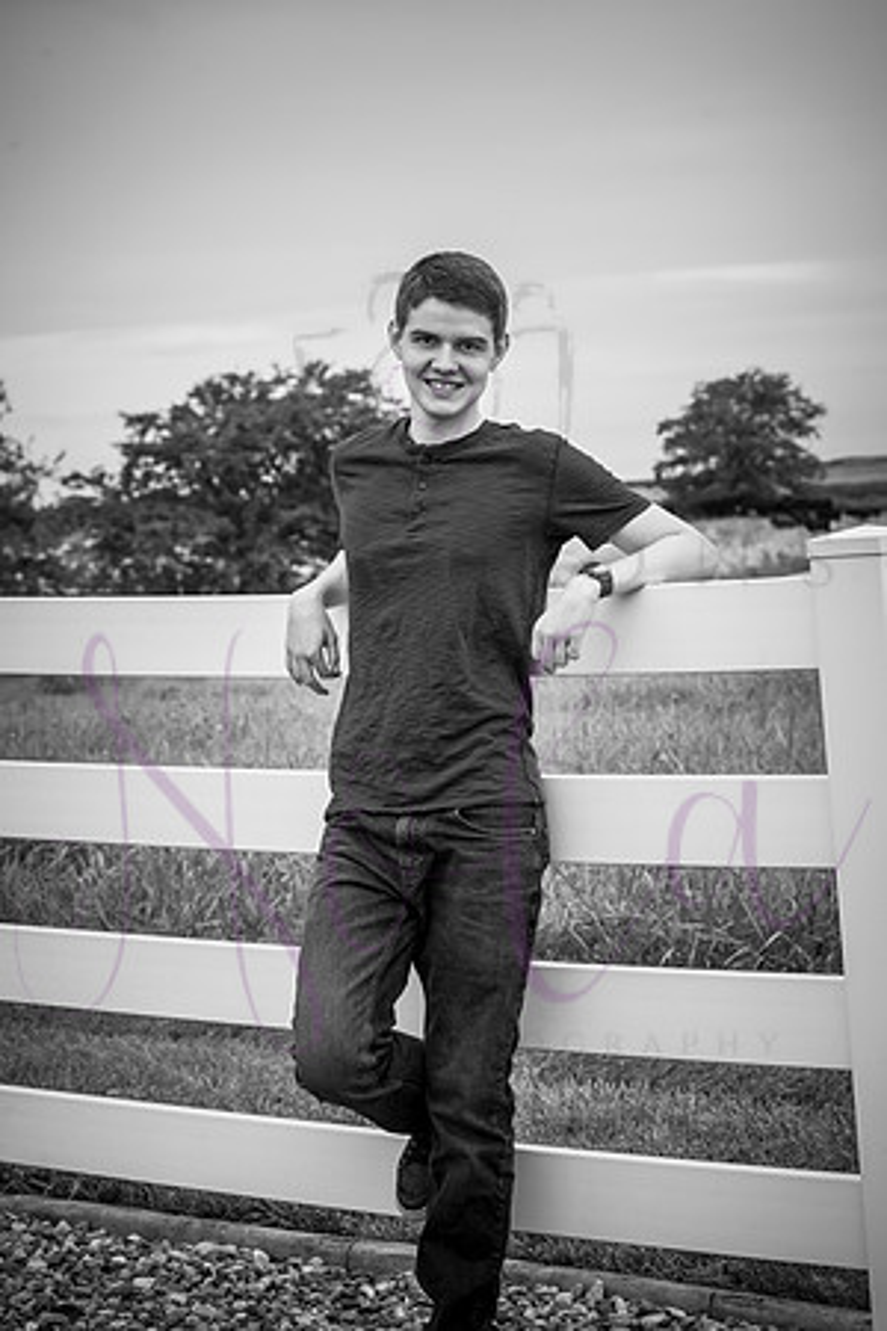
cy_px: 666
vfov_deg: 22.1
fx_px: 3400
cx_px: 444
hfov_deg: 14.9
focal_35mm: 92
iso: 640
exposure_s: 1/320
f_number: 9
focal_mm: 92
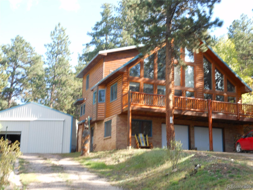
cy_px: 95
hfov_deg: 42.1
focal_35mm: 45
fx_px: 329
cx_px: 126
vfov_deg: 32.2
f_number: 4.6
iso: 80
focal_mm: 8.1
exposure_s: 1/50
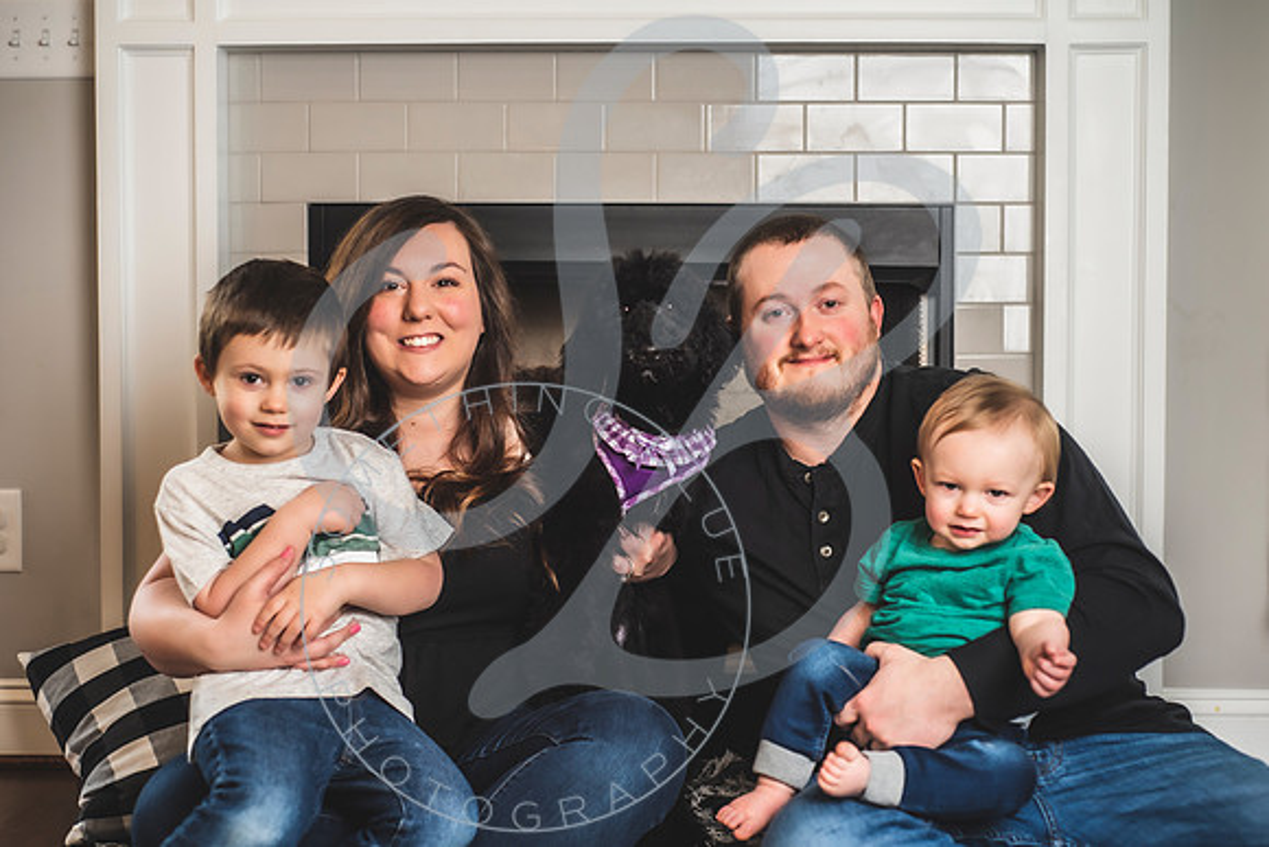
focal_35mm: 51
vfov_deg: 26.6
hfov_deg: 39.0
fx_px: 1790
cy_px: 423
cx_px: 640
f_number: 2.8
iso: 200
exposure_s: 1/125
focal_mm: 50
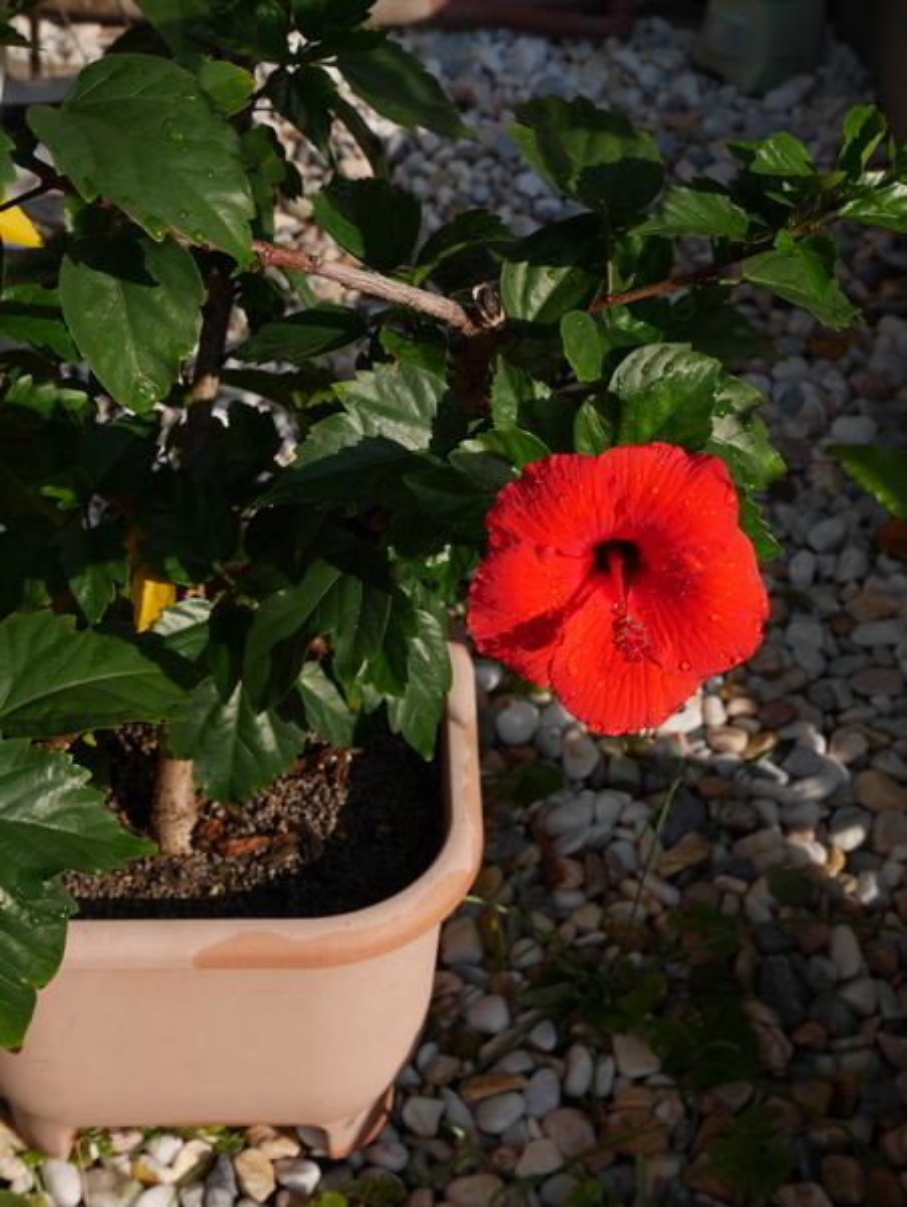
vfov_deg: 32.2
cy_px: 604
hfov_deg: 24.4
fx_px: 2093
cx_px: 454
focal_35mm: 60
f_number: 9
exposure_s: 1/320
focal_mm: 30
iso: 200
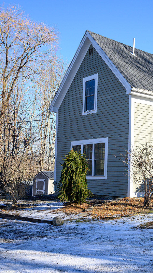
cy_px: 138
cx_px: 156
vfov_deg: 42.9
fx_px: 346
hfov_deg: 23.7
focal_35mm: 48
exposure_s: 1/250
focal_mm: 30
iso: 250
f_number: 8
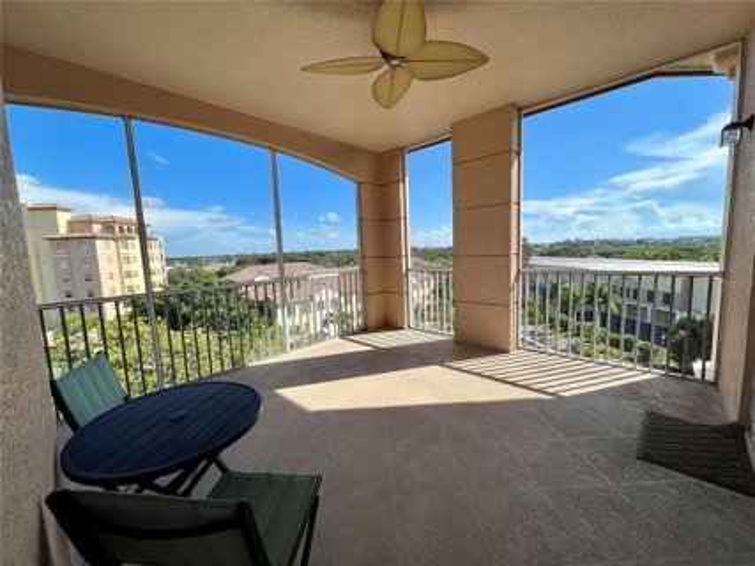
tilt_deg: -6.1
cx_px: 378
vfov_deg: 89.9
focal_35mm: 13
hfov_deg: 106.2
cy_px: 283
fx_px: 283
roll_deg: +2.9
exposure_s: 1/1004
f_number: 1.8
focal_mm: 1.57
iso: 32
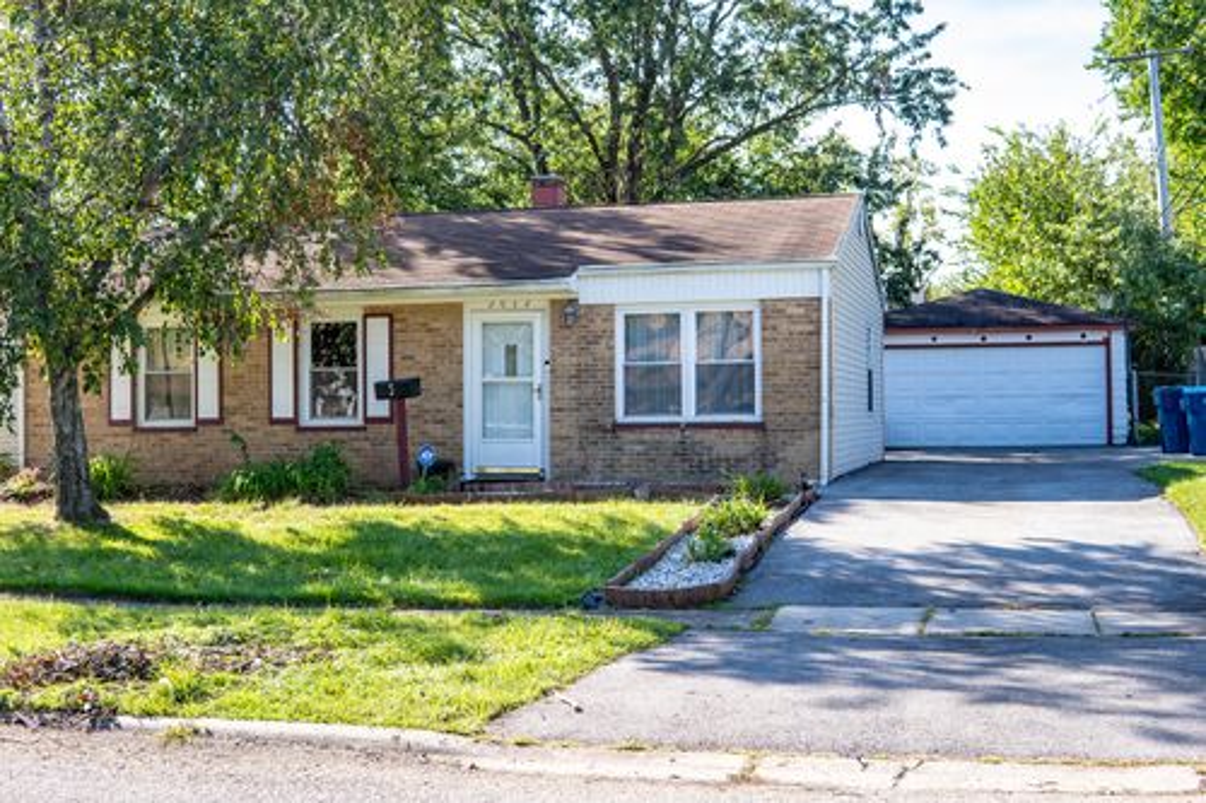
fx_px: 1507
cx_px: 603
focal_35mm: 45
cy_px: 402
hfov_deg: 43.6
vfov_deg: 29.8
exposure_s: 1/250
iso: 100
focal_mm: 30
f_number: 4
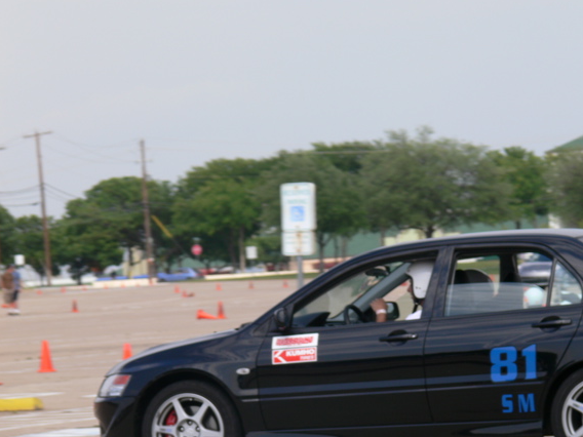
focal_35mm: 214
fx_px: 3604
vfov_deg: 6.9
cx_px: 326
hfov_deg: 9.2
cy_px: 199
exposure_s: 1/320
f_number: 5.6
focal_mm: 40.2
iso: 80
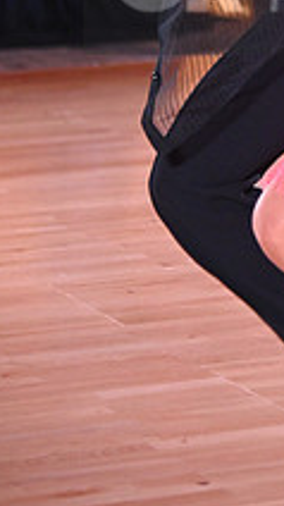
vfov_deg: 8.7
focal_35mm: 247
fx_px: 3312
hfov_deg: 4.9
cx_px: 414
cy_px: -24
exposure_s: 1/400
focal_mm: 86
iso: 4000
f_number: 5
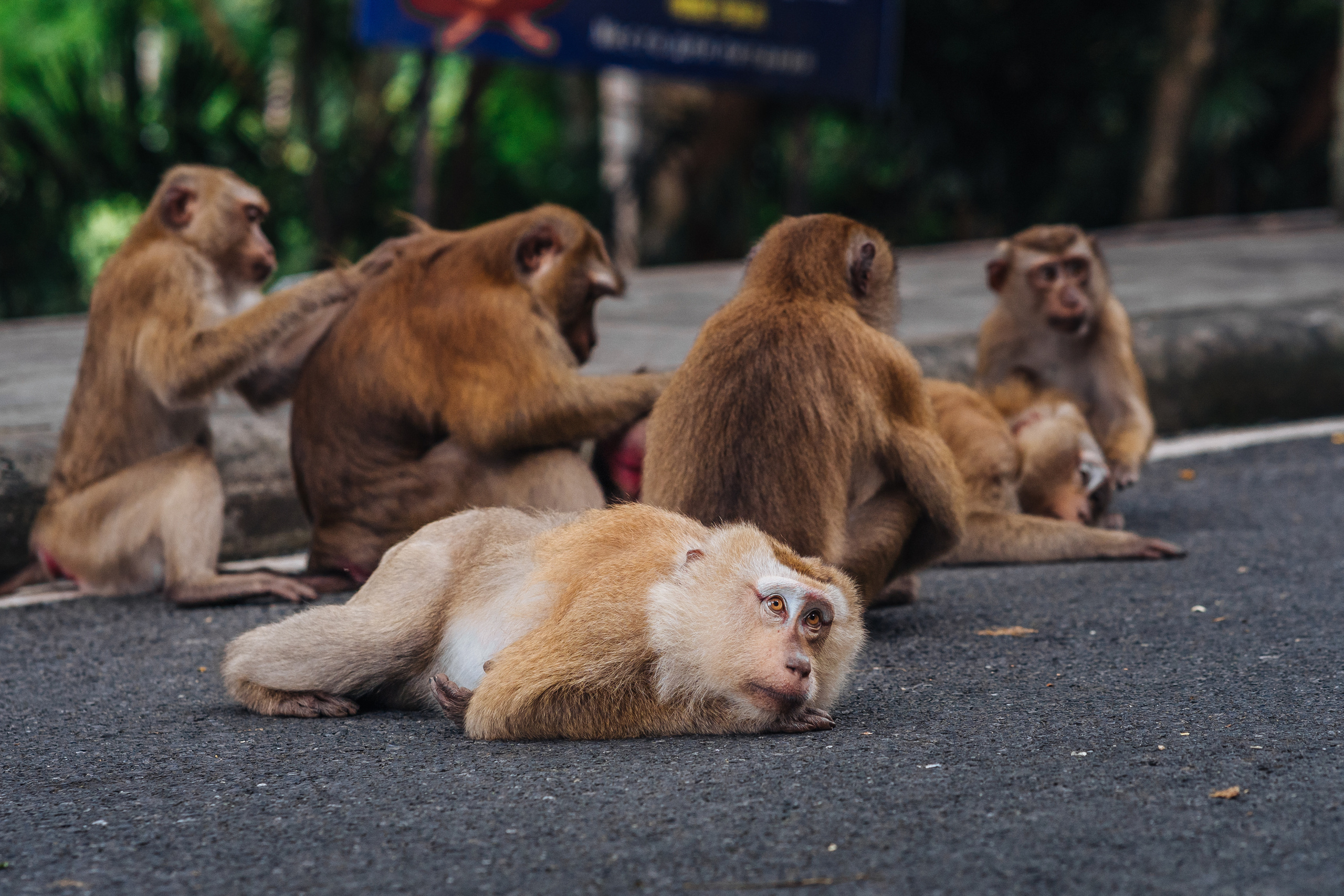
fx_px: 4741
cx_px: 672
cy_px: 448
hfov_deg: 16.1
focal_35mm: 127
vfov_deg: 10.8
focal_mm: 85
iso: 400
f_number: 4
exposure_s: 1/320
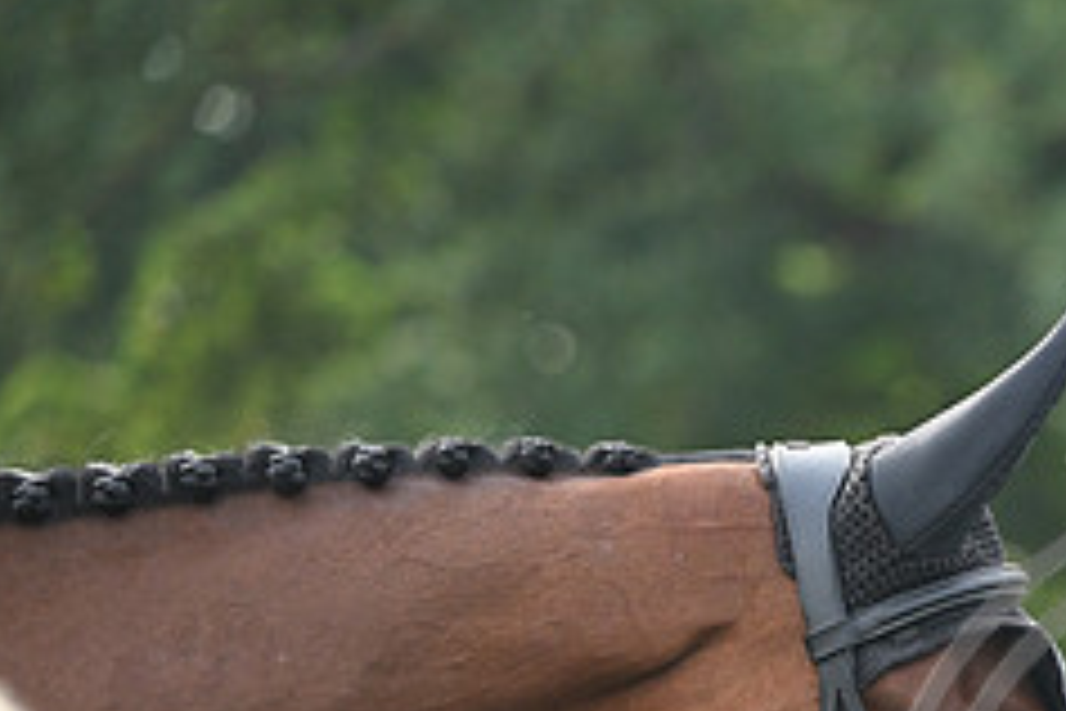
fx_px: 13383
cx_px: 1282
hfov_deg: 4.5
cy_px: 848
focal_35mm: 452
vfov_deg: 3.0
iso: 1400
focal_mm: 185
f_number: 5
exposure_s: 1/1250
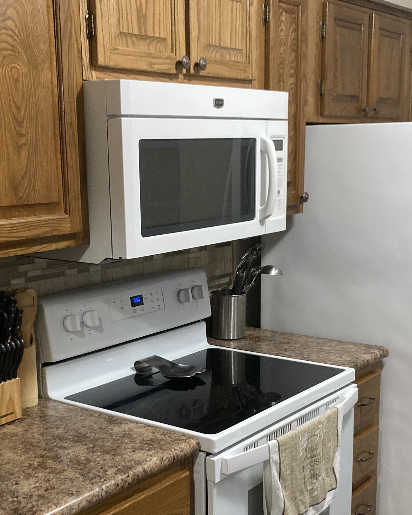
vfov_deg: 36.3
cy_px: 339
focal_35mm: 51
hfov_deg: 29.6
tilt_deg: -12.1
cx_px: 173
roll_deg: +1.0
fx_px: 777
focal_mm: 3.99
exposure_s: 1/60
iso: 200
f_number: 1.8
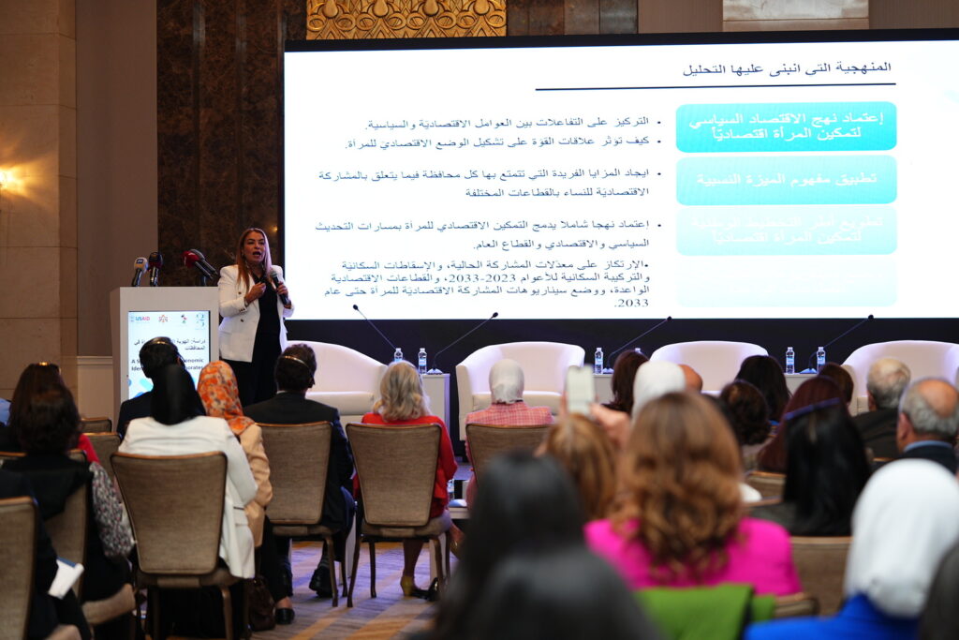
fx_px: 2398
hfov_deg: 22.6
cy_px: 320
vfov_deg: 15.2
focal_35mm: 90
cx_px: 480
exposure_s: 1/125
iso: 640
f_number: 2.8
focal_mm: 90
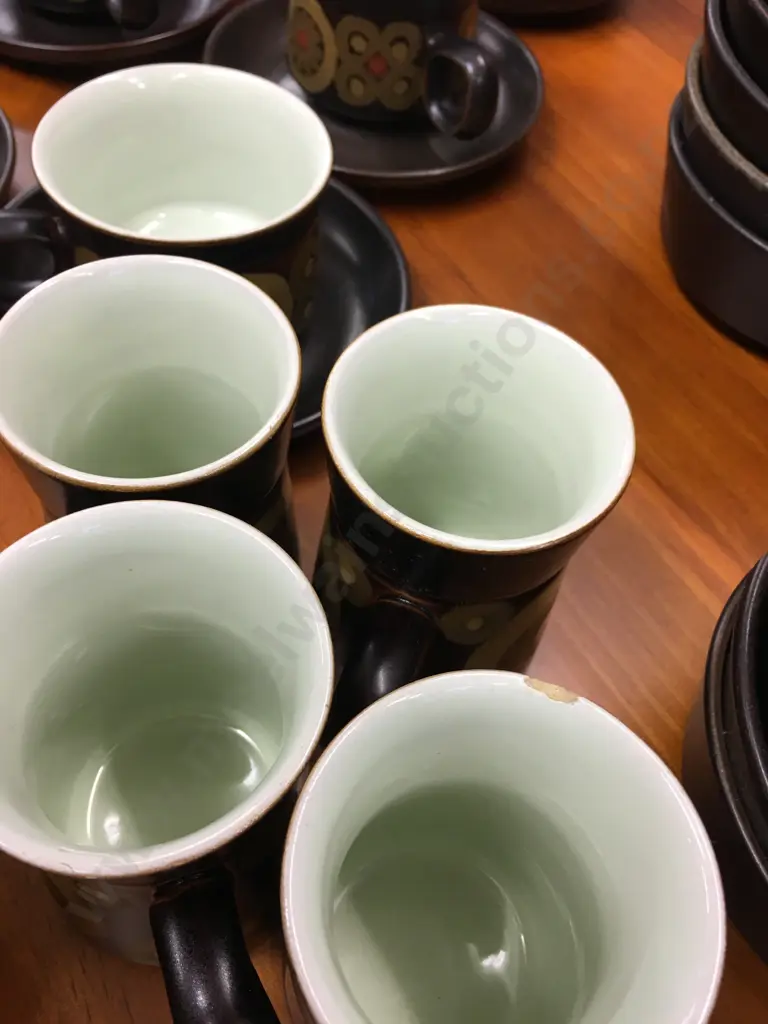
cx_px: 384
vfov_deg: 61.7
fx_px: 858
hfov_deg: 48.2
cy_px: 512
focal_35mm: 29
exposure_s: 1/17
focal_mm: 4.15
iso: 40
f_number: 2.2
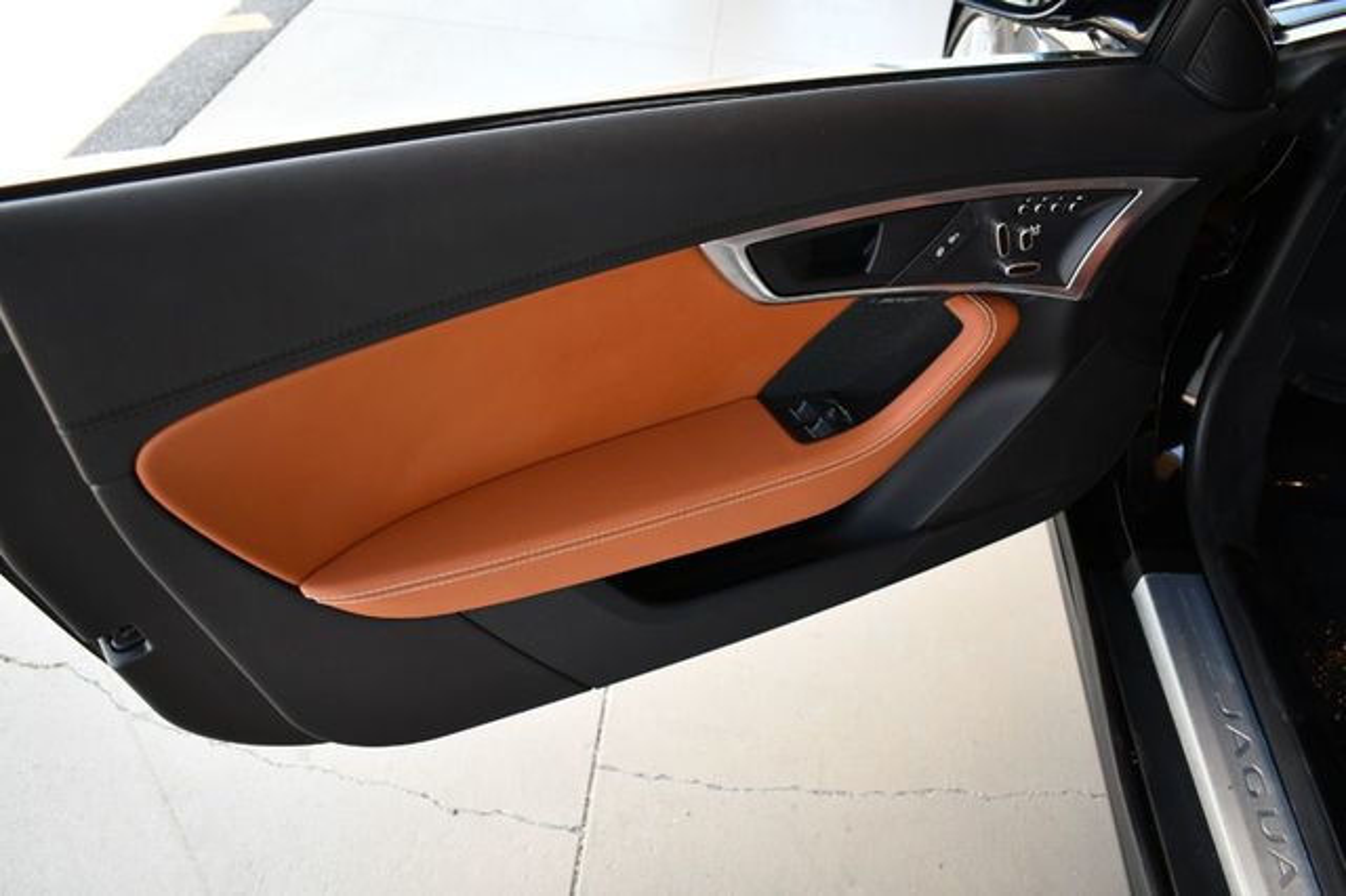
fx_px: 1121
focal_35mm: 30
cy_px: 448
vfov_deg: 43.6
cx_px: 673
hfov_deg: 62.0
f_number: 3.5
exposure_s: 1/250
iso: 400
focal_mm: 20
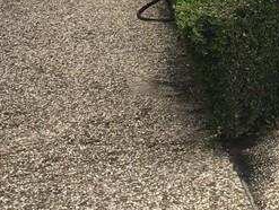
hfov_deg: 15.4
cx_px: 393
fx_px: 969
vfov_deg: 12.2
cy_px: -26
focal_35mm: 120
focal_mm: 4.15
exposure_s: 1/1508
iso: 25
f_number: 2.2
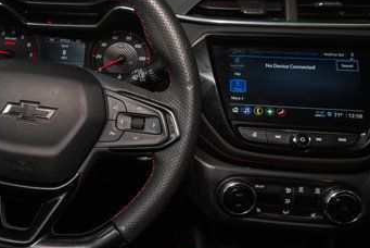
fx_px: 463
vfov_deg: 29.9
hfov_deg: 40.5
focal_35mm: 45
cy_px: 106
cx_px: 41
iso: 640
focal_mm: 24
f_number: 7.1
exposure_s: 1/200
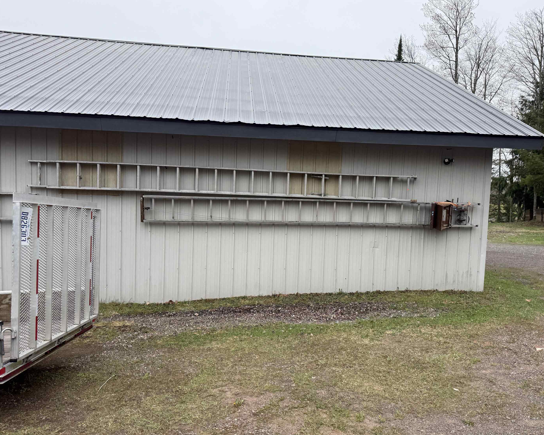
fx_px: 419
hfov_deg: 65.9
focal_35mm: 26
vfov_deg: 54.9
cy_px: 209
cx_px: 301
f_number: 1.78
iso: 80
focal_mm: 6.76
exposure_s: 1/1770
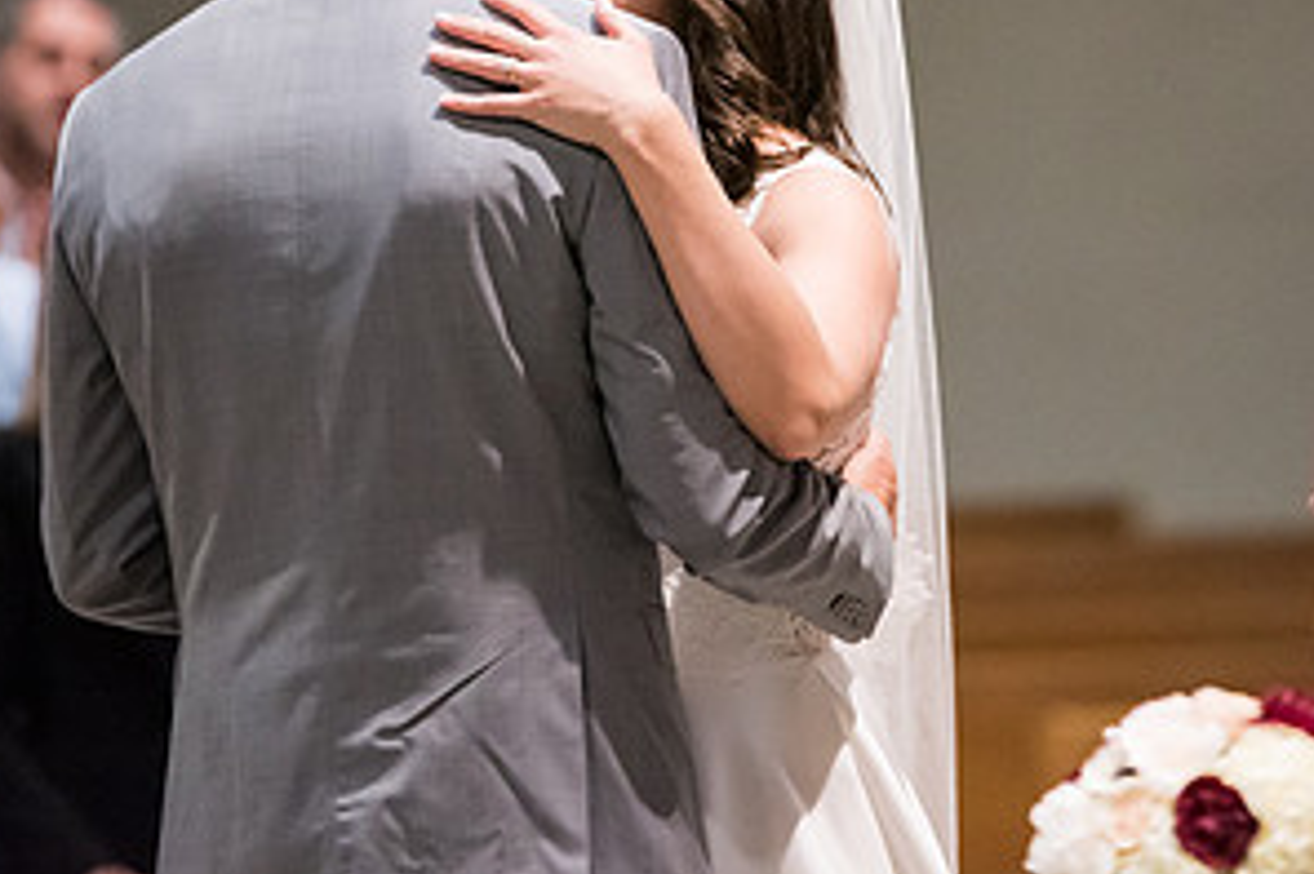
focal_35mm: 392
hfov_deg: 5.3
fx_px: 14299
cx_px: 759
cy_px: 29
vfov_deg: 3.5
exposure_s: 1/320
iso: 4000
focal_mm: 200
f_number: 3.2
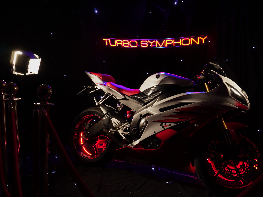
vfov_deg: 38.1
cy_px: 99
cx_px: 136
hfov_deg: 49.5
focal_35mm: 38
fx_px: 285
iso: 800
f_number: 5
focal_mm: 23
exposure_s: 1/30
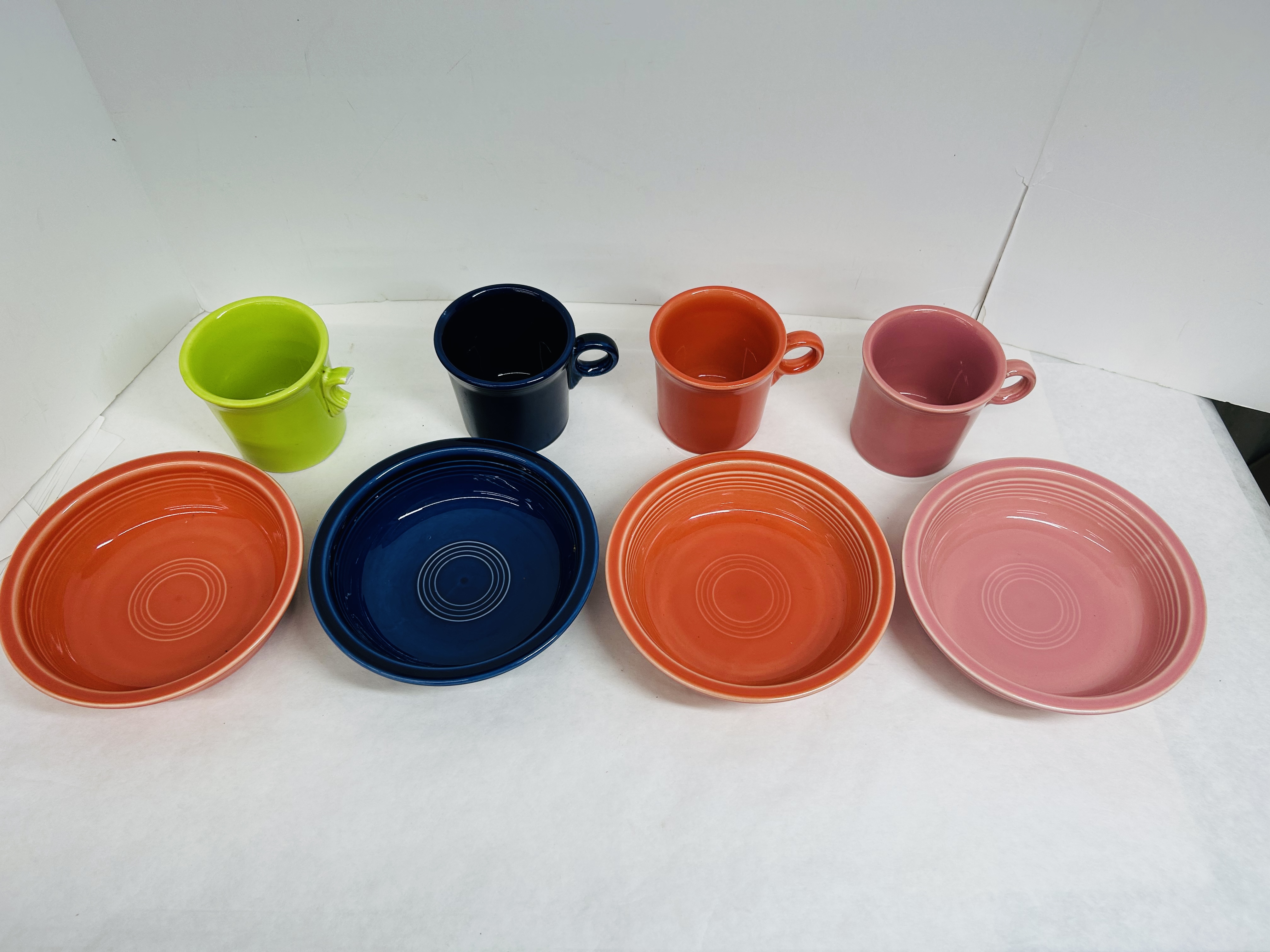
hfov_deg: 67.3
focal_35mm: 26
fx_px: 954
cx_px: 635
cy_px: 476
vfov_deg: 53.1
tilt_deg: -55.9
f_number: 1.5
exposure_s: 1/324
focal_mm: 5.7
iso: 50
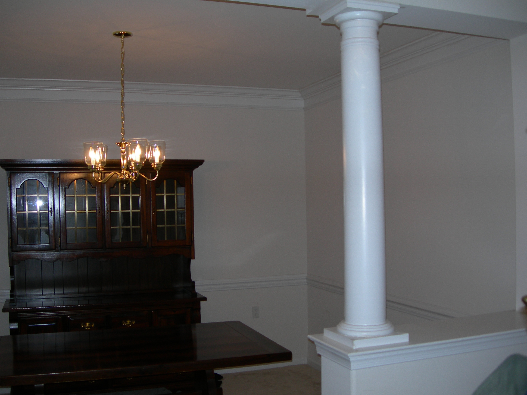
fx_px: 594
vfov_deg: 36.8
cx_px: 263
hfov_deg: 47.9
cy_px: 197
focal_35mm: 39
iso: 50
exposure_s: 1/60.1
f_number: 2.8
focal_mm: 7.8
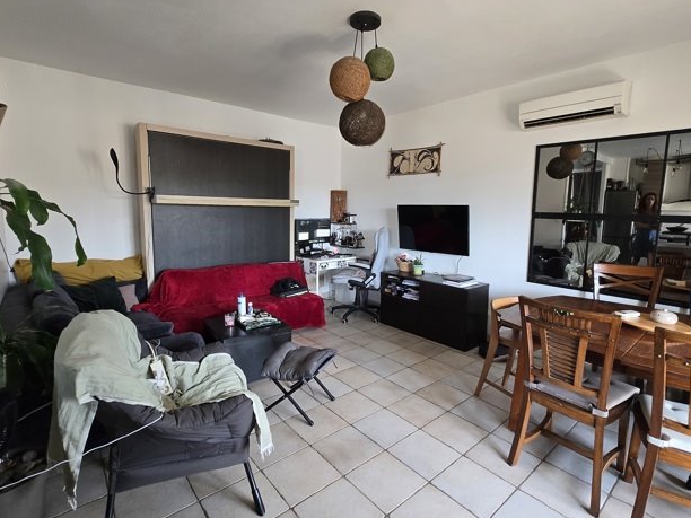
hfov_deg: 91.0
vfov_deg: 74.7
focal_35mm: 17
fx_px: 339
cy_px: 254
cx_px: 360
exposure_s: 1/50
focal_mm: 1.7
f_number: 2.2
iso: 160
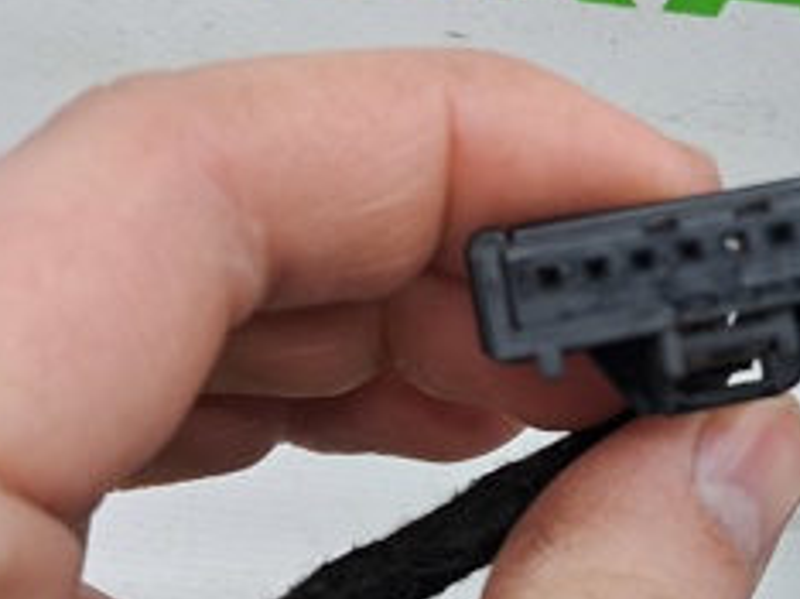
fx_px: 1708
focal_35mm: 74
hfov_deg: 25.4
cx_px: 745
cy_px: 276
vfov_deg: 19.9
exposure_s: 1/100
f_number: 1.8
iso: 80
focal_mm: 4
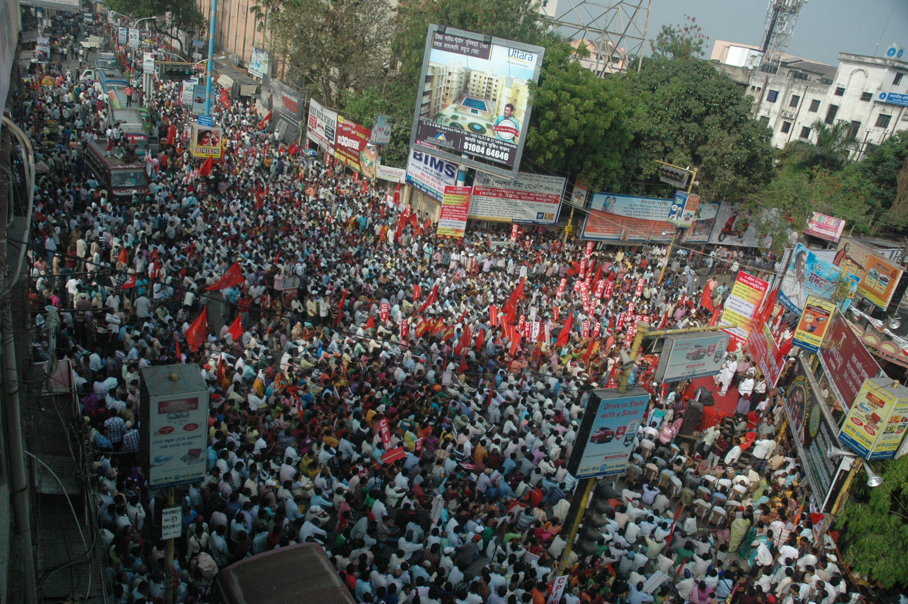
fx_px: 680
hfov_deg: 67.4
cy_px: 302
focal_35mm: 27
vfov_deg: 47.8
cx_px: 454
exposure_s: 1/2500
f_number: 5.6
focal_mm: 18
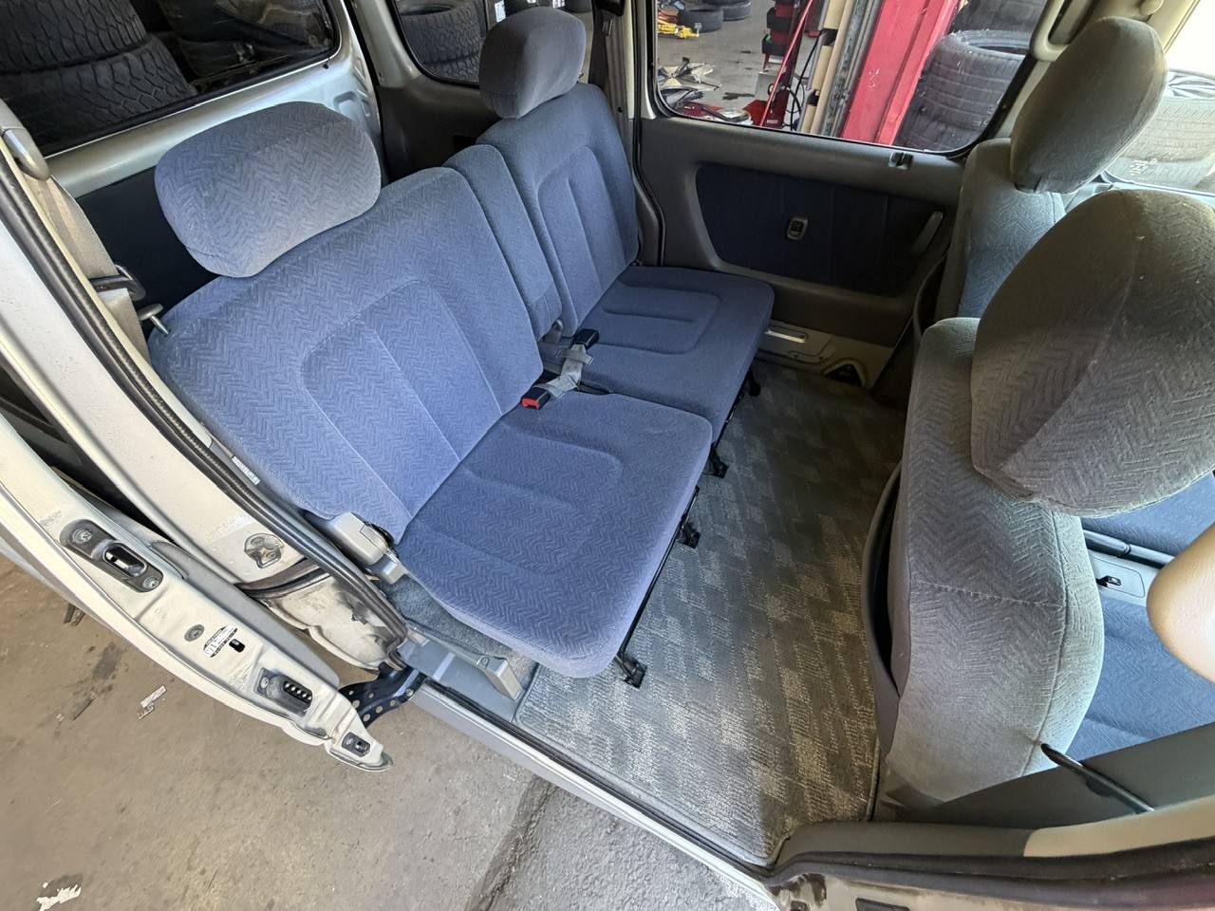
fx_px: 491
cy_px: 456
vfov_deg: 85.7
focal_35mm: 14
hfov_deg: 102.1
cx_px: 608
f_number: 2.2
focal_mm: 2.22
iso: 320
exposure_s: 1/60
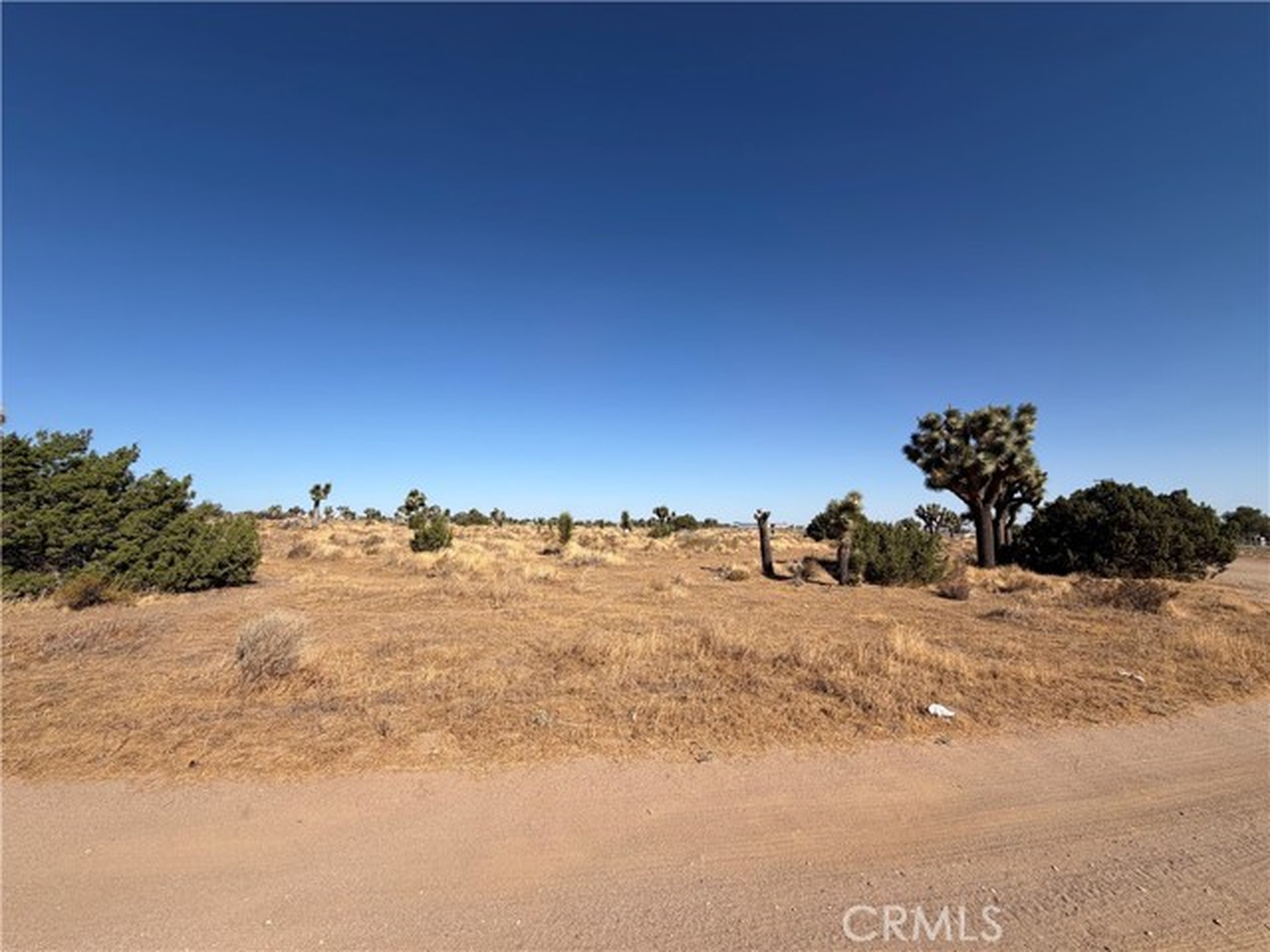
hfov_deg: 102.1
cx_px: 635
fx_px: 514
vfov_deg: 85.7
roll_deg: -0.3
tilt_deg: +5.4
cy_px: 476
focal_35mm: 14
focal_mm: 2.22
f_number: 2.2
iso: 20
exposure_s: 1/1105
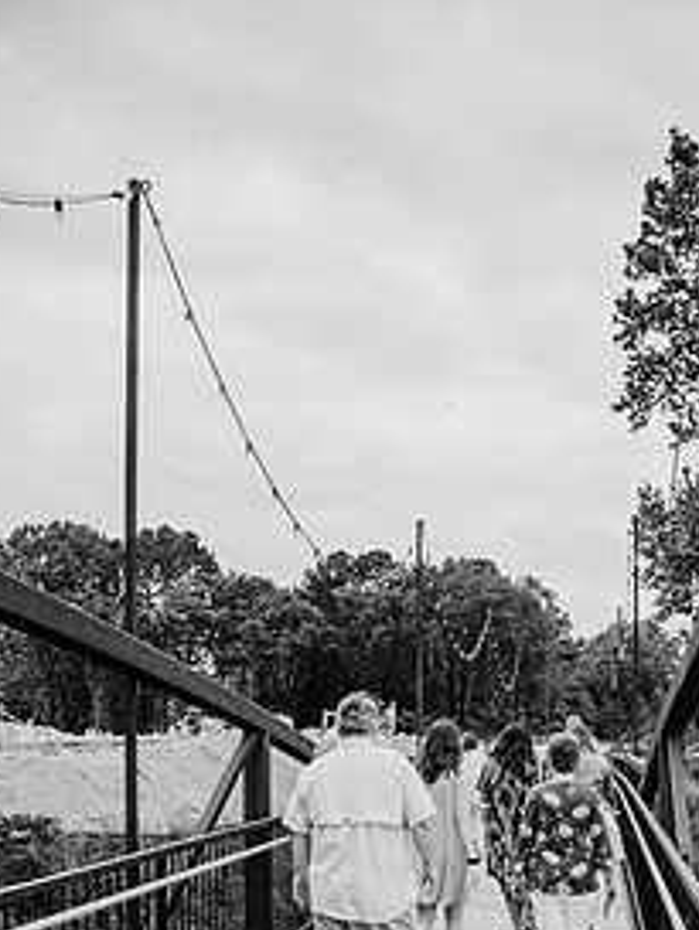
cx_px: 484
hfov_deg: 37.2
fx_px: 1022
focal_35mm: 38
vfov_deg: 46.1
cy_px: 760
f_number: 4
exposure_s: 1/800
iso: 320
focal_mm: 24
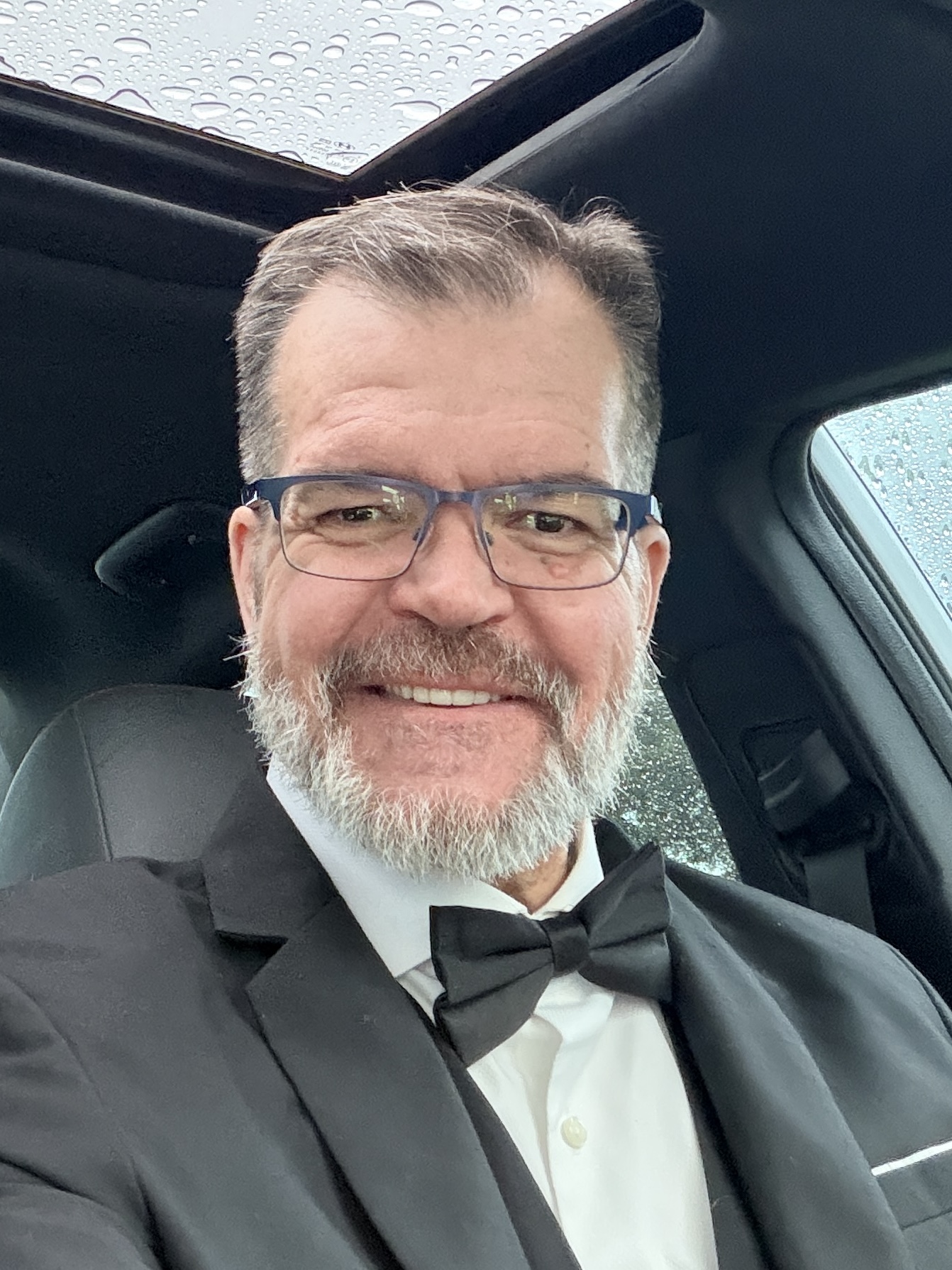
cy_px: 635
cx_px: 476
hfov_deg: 46.8
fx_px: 1100
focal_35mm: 30
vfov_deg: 60.0
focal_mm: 2.71
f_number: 1.9
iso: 500
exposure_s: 1/30
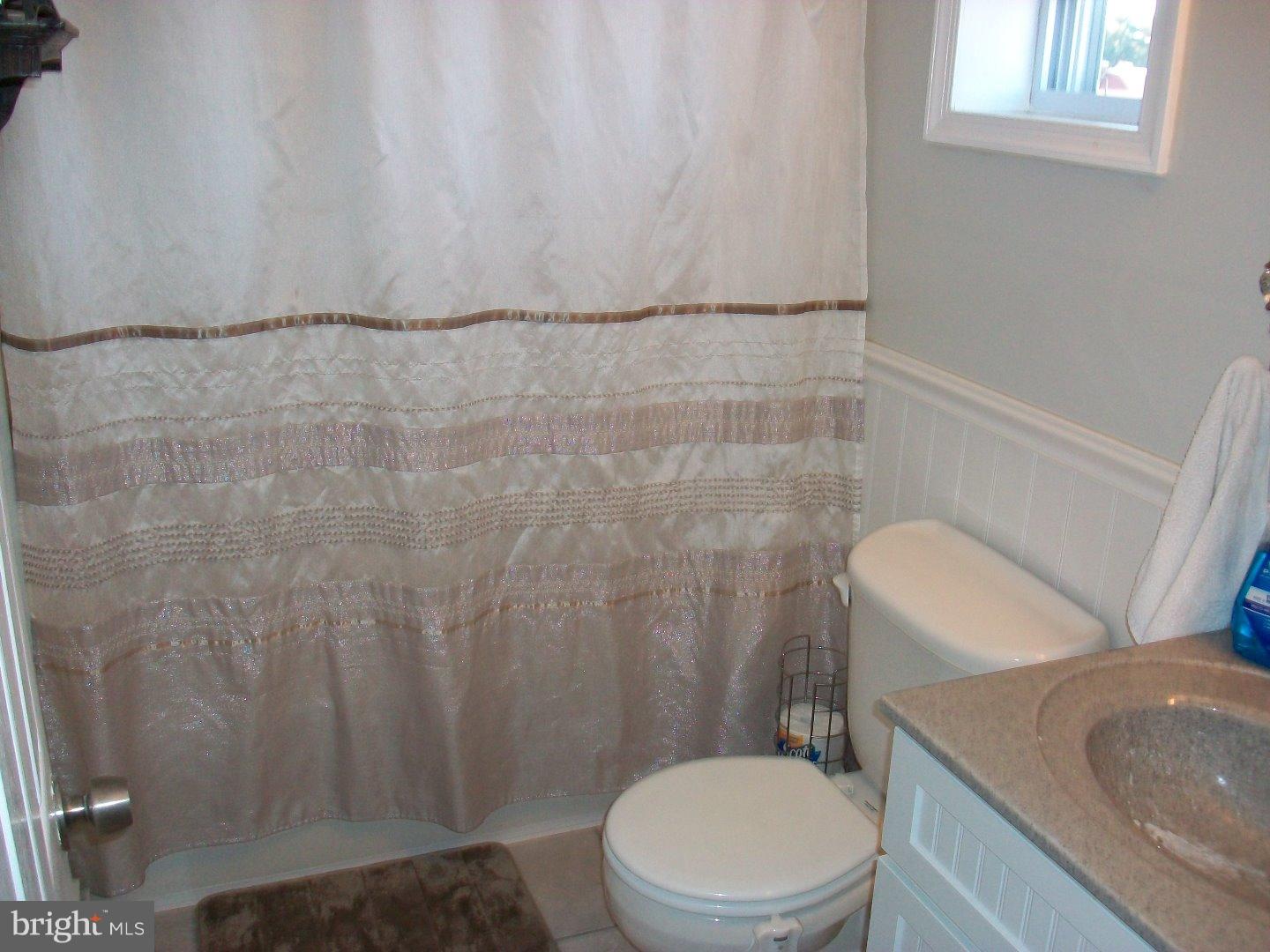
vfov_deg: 41.8
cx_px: 635
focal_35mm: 34
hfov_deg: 54.0
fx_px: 1247
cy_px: 476
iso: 120
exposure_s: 1/60
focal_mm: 5.7
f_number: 2.8
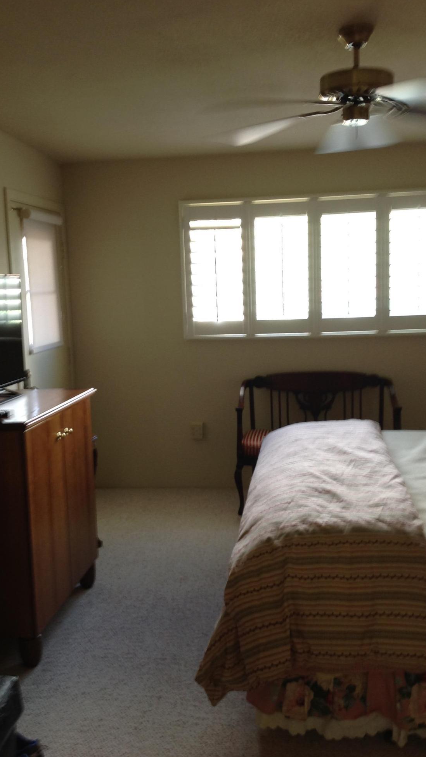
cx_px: 199
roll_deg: +1.2
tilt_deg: -7.0
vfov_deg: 51.6
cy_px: 380
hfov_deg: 30.4
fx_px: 783
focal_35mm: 39
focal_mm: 4.28
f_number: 2.4
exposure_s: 1/15
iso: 50
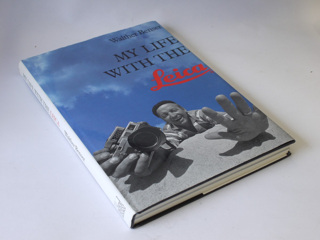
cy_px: 120
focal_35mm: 60
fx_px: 555
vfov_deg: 24.4
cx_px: 160
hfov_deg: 32.2
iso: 400
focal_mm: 30
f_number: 8
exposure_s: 1/50
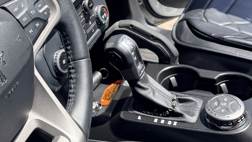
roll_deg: +12.0
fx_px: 394
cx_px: 77
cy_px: -58
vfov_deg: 18.5
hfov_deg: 35.0
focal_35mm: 59
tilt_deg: -16.2
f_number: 1.78
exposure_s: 1/1437
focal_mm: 6.76
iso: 80
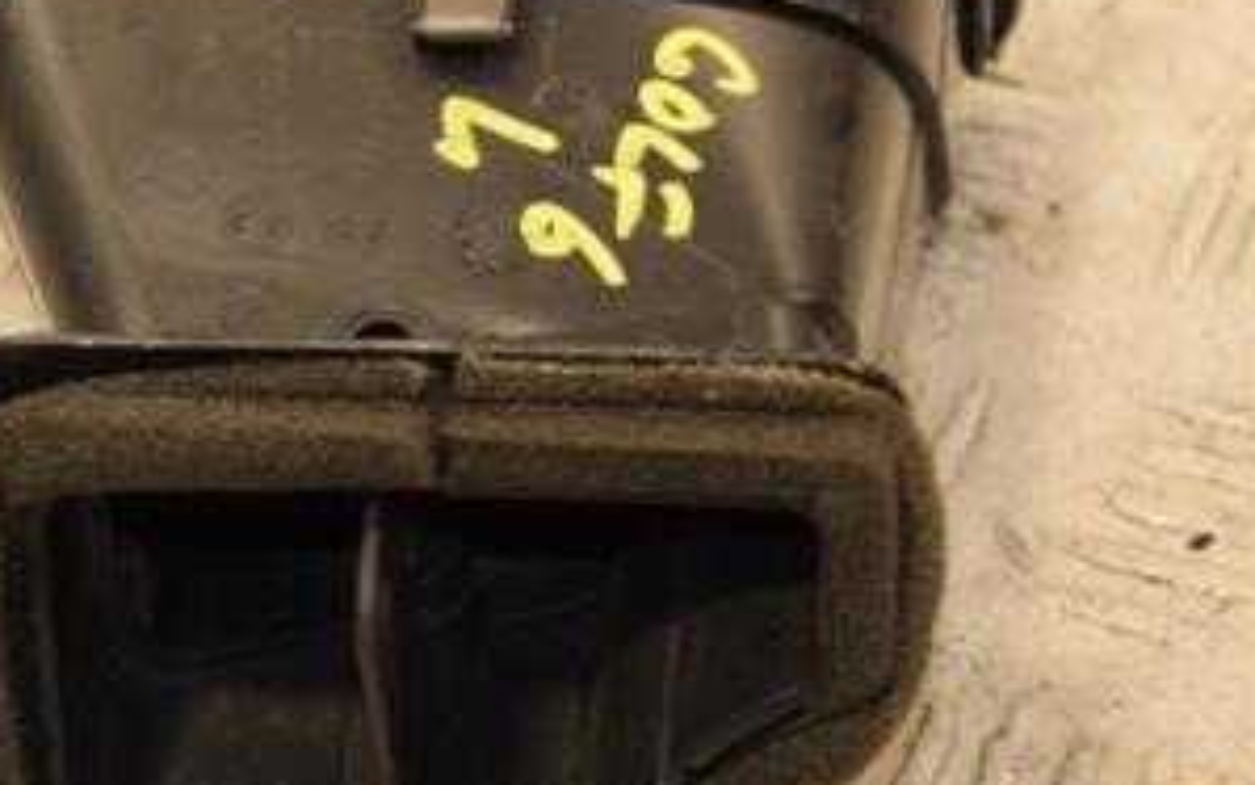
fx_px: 7355
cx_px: 277
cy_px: 311
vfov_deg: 6.1
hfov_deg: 9.7
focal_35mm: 215
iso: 800
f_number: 5.3
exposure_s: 1/125
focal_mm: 70
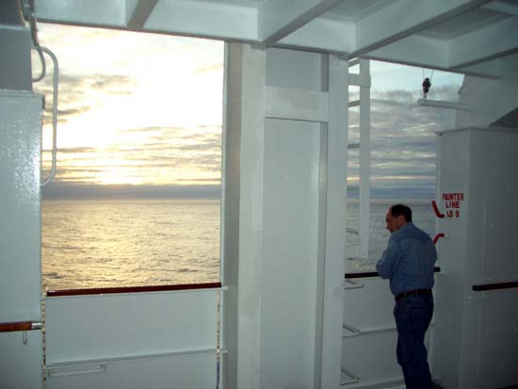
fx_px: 524
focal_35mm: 35
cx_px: 259
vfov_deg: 40.7
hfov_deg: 52.6
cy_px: 194
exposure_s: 1/500
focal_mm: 5.8
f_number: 2.6
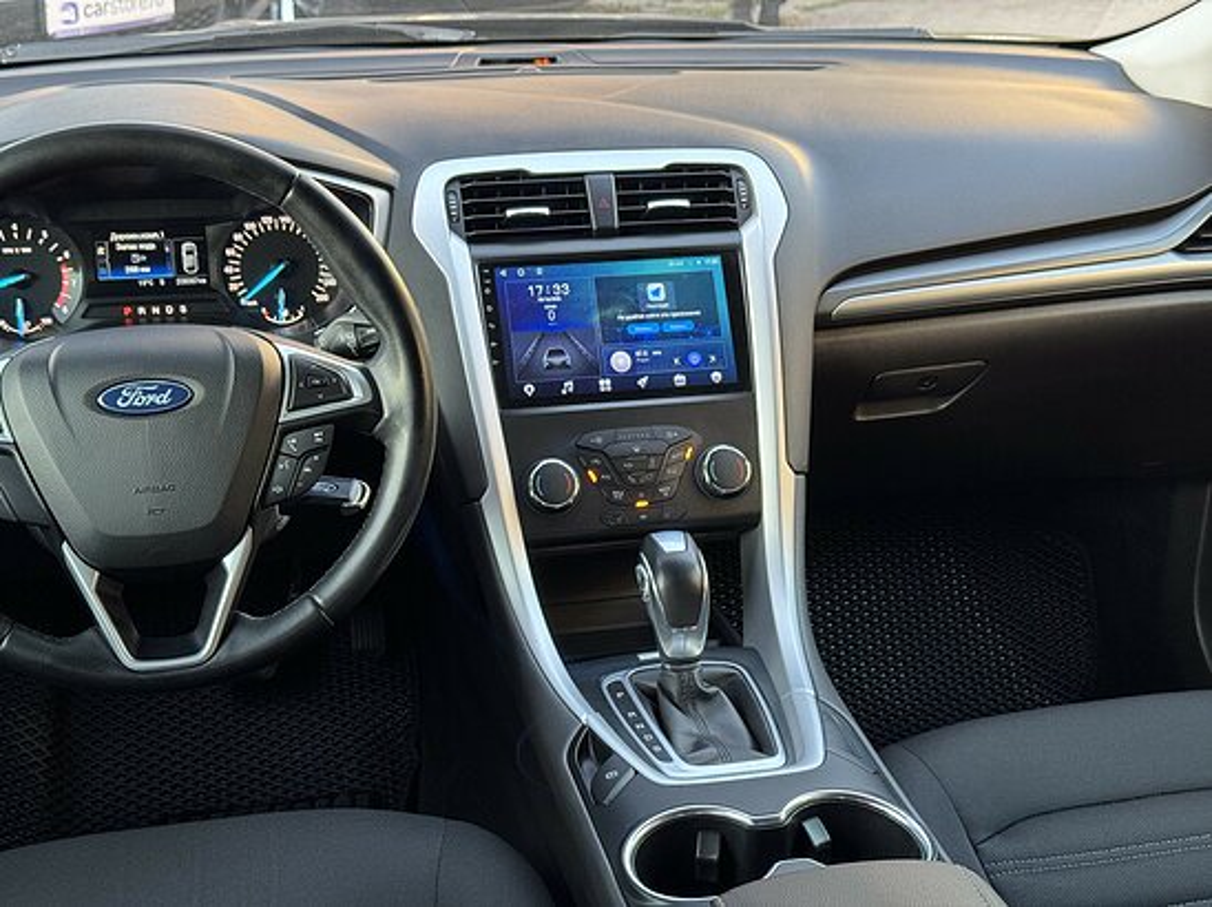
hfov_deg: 39.7
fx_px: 1679
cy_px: 454
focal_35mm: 48
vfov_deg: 30.2
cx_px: 606
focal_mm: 6.76
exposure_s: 1/56
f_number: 1.78
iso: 250
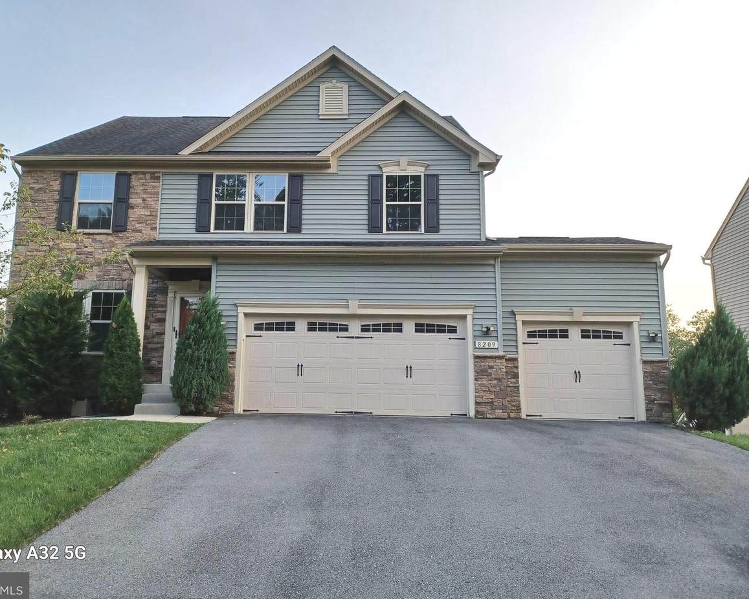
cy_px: 295
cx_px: 342
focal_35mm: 27
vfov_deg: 53.2
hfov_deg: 64.0
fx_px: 598
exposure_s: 1/158
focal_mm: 4.6
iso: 32
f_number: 1.8
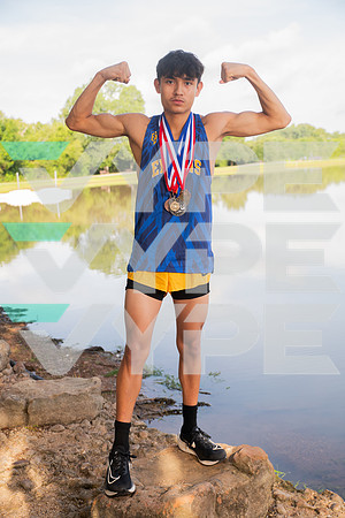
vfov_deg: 44.5
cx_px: 172
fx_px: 632
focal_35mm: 44
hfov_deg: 30.5
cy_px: 259
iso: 250
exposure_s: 1/400
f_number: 4.5
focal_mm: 44
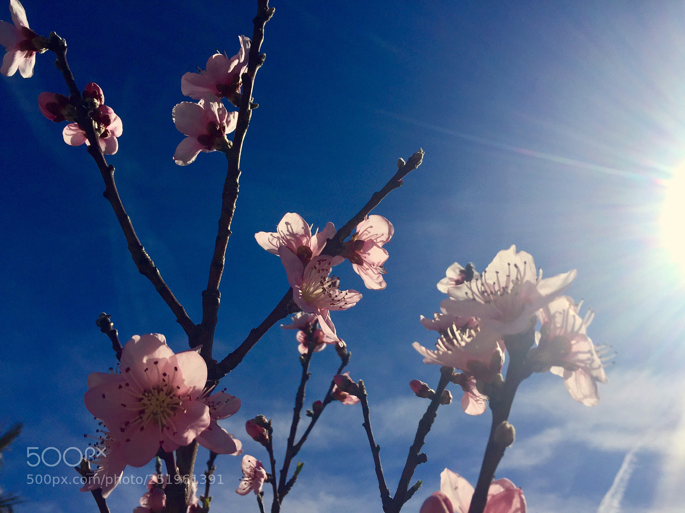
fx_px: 574
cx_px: 342
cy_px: 256
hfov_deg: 61.7
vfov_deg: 48.2
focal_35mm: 29
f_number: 2.2
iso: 32
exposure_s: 1/7937
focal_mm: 4.15
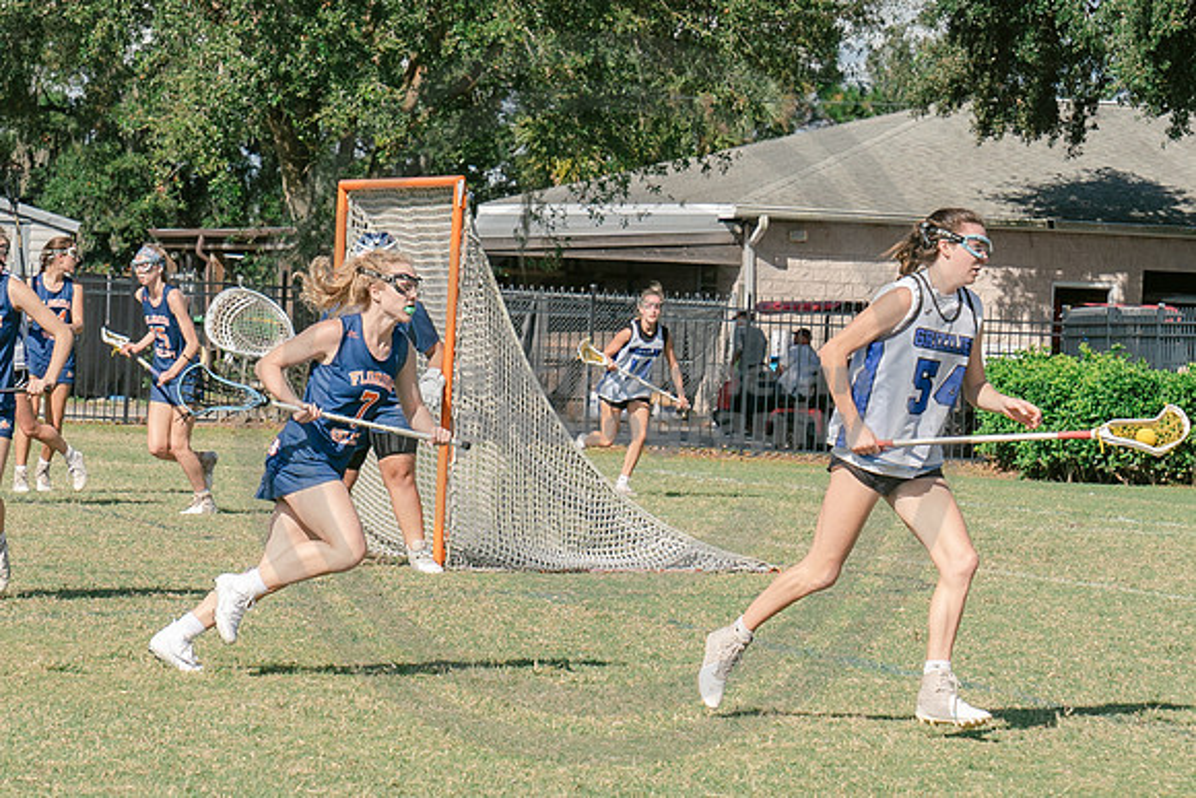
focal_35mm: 185
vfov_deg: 7.4
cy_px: 368
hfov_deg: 11.1
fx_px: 6146
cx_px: 339
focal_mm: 70
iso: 250
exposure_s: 1/1250
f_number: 5.6
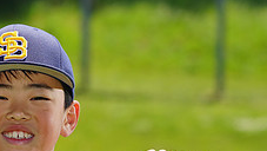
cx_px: -41
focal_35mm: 509
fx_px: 3606
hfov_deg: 4.2
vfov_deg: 2.4
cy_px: 170
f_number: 8
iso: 100
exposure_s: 1/250
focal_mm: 190
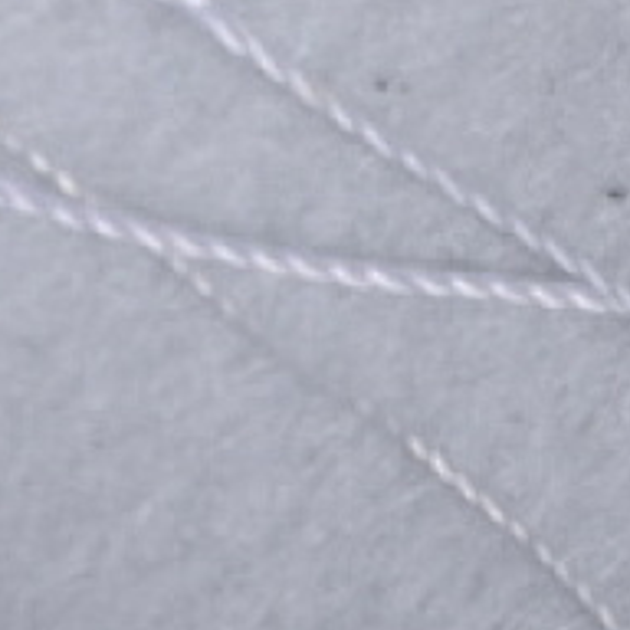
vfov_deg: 4.9
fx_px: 7392
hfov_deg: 4.8
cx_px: 1237
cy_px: 745
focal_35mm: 359
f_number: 7.1
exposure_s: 1/100
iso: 160
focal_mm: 50
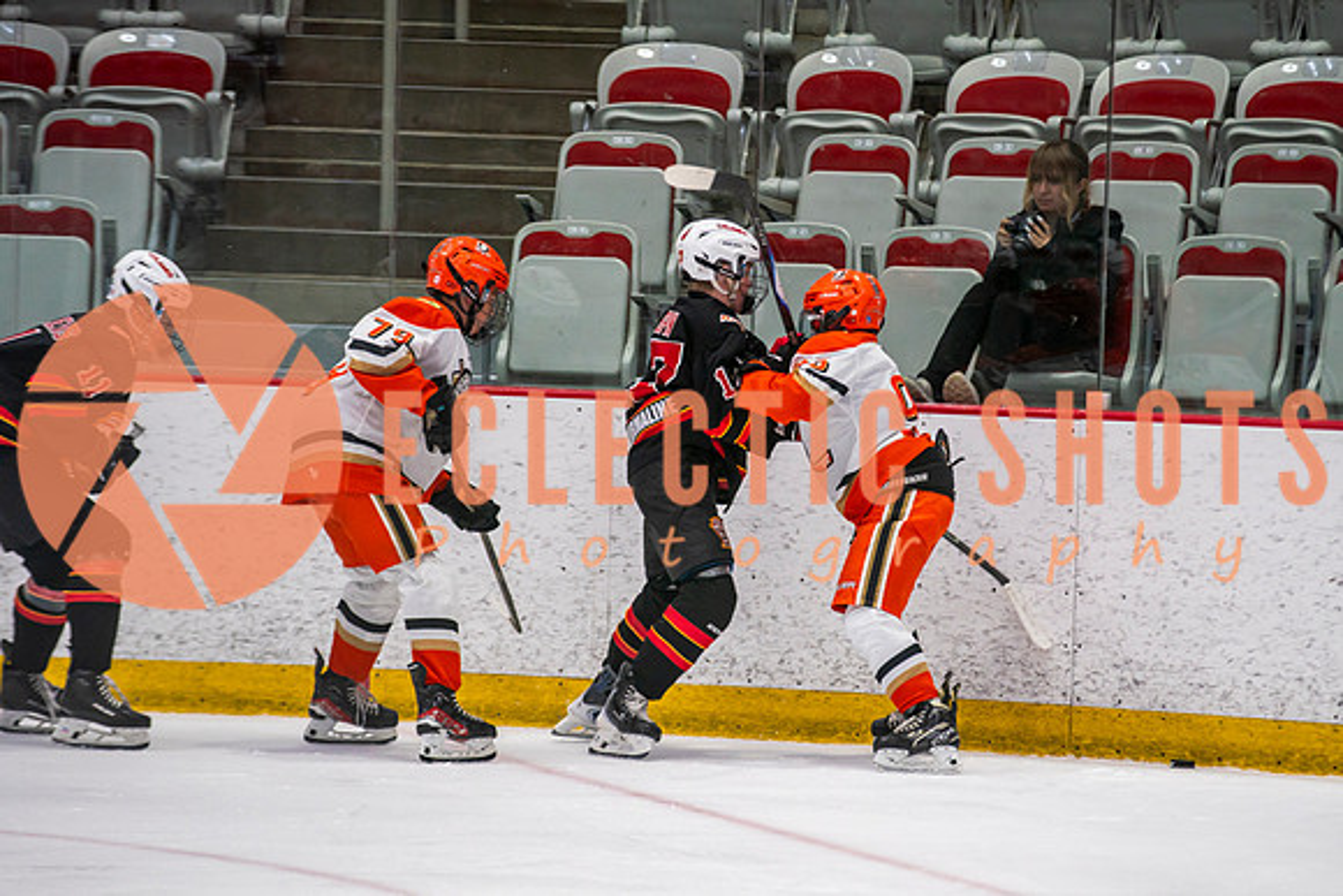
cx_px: 831
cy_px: 561
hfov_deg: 7.9
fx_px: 9686
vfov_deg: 5.3
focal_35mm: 260
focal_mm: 200
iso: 1250
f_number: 2.8
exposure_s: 1/640
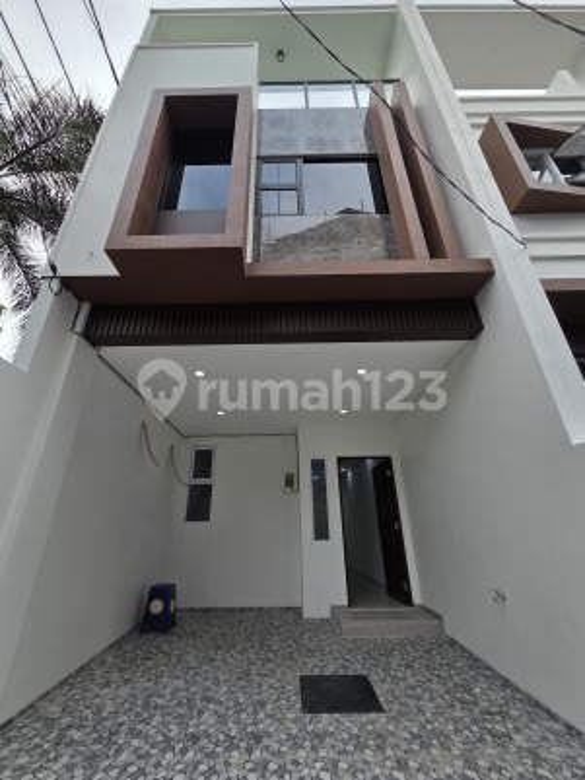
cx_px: 292
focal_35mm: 13
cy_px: 390
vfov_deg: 106.2
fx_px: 293
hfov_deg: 89.9
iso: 50
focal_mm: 2.2
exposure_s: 1/391
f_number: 2.2
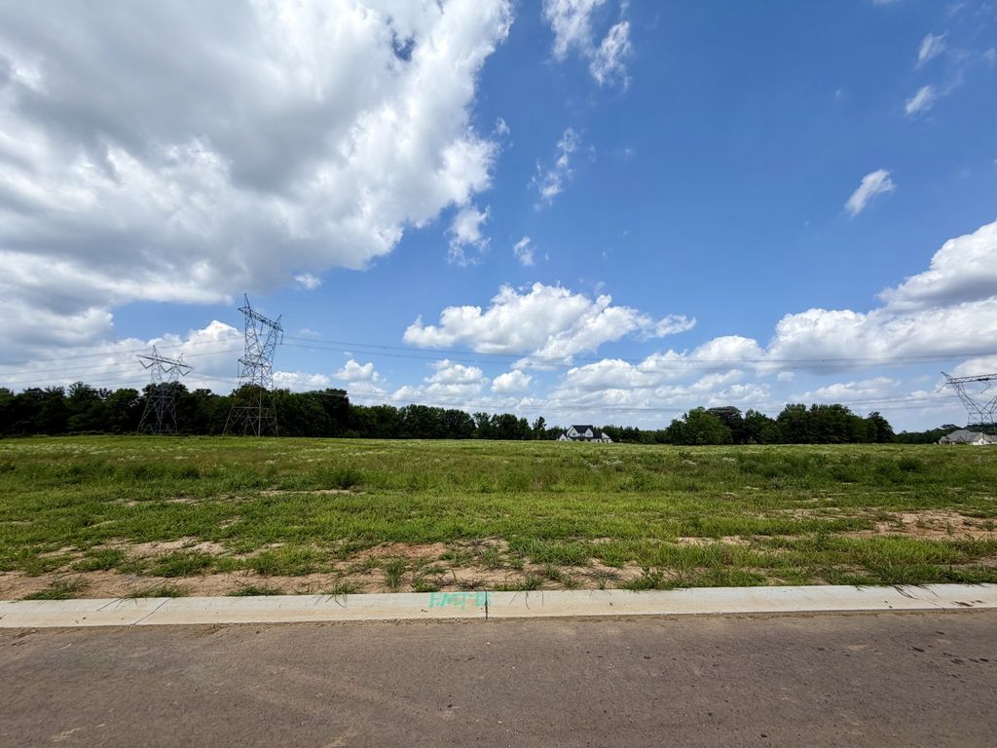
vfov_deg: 85.7
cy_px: 374
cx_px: 498
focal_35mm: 14
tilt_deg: +10.7
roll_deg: -0.3
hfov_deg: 102.1
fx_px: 403
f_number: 2.2
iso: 20
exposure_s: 1/1105
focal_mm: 2.22
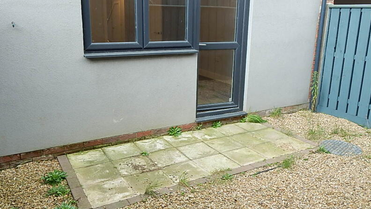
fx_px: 305
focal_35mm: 31
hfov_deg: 62.6
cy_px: 98
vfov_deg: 37.7
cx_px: 187
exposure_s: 1/60
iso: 125
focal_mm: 4
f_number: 3
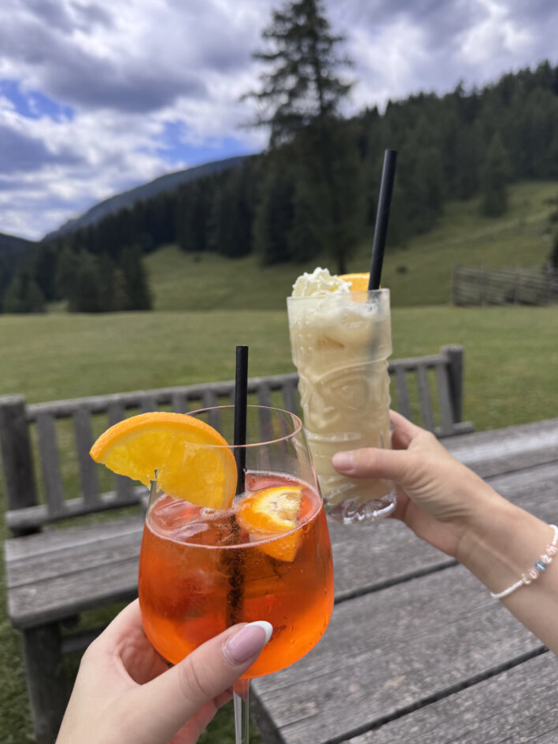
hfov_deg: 53.0
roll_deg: +2.1
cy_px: 374
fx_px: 559
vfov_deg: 67.3
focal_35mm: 26
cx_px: 297
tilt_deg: -10.6
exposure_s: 1/2833
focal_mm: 6.76
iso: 80
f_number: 1.78
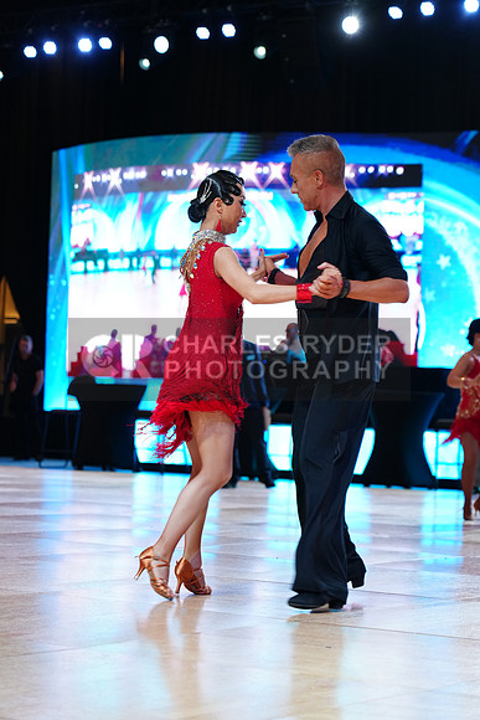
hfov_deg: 14.6
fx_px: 1879
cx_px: 240
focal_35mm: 94
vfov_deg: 21.7
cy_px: 360
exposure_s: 1/250
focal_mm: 94
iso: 2000
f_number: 4
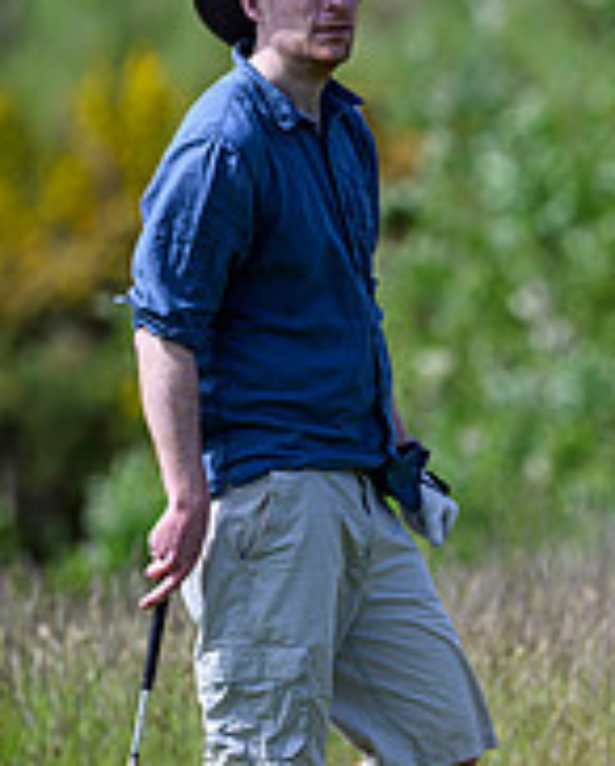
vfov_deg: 1.6
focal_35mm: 1194
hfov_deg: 1.3
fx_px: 27121
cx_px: 1091
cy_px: 516
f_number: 4
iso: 500
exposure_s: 1/4000
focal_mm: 400
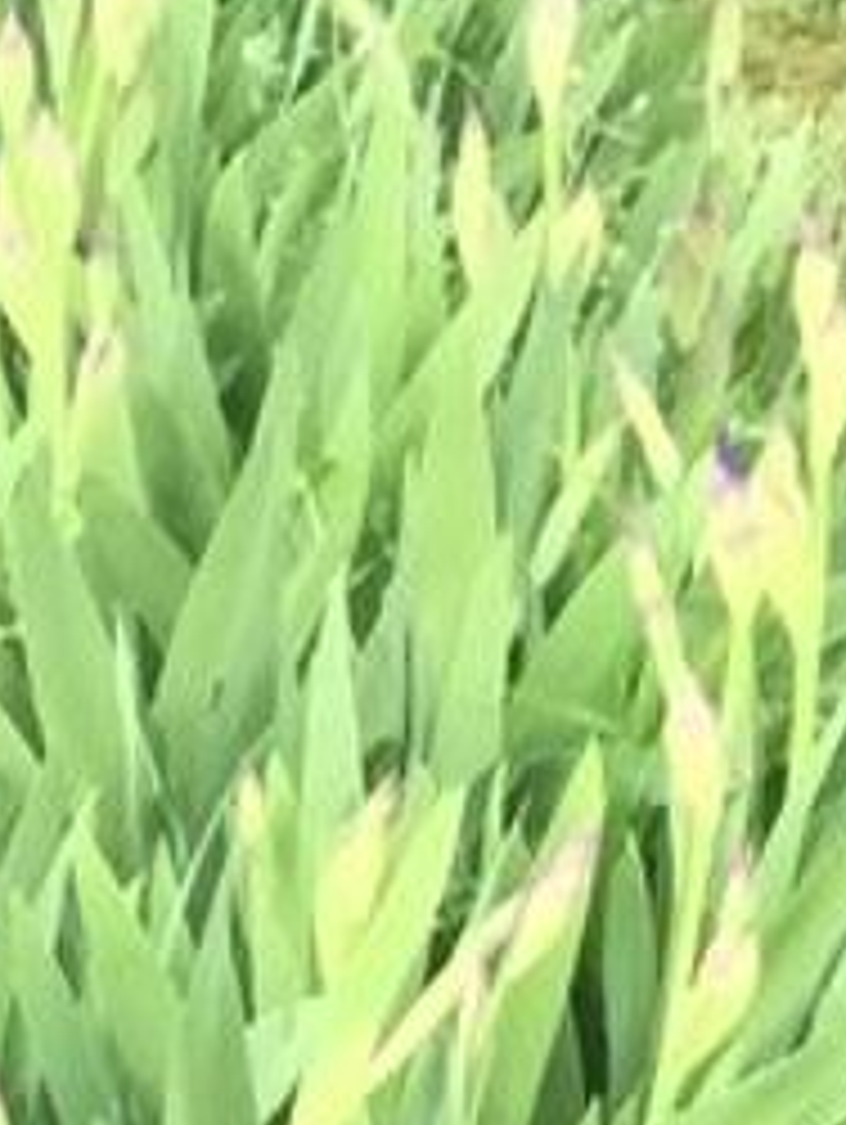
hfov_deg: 8.7
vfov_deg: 10.6
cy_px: 2509
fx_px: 5368
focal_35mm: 165
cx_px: -549
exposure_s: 1/33
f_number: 2.4
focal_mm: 3.3
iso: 32
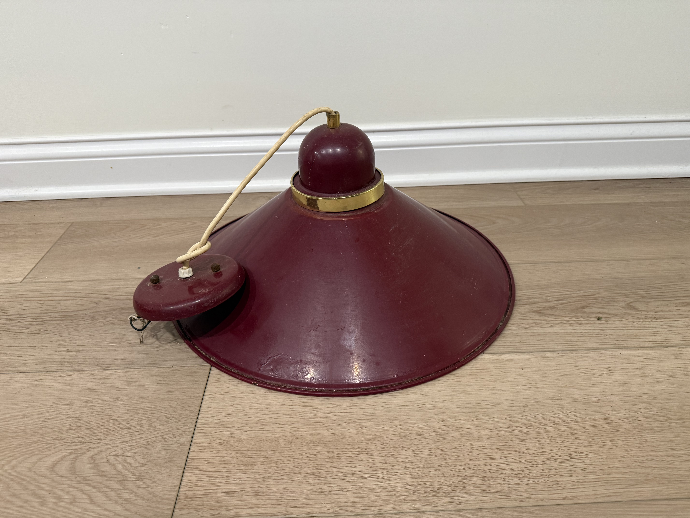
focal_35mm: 24
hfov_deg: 71.6
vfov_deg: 56.8
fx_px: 478
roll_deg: +1.4
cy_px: 259
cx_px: 345
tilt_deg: -32.3
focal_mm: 6.76
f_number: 1.78
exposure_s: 1/60
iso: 320
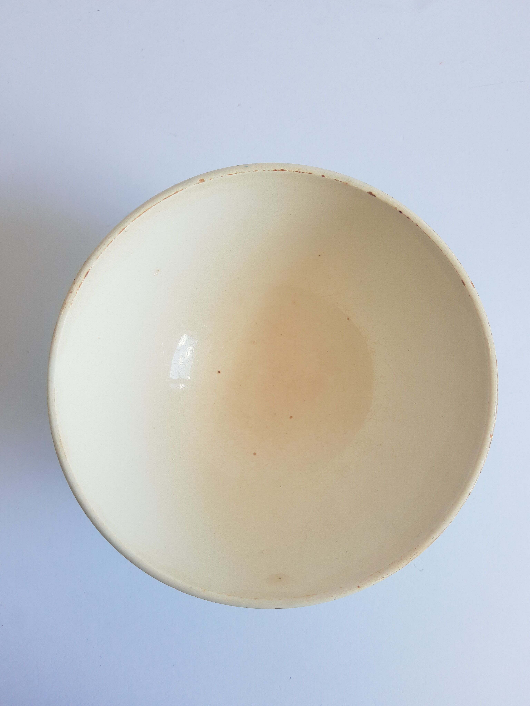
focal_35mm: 26
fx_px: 531
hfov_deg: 53.1
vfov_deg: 67.3
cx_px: 265
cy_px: 353
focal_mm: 3.95
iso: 40
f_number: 1.8
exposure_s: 1/106
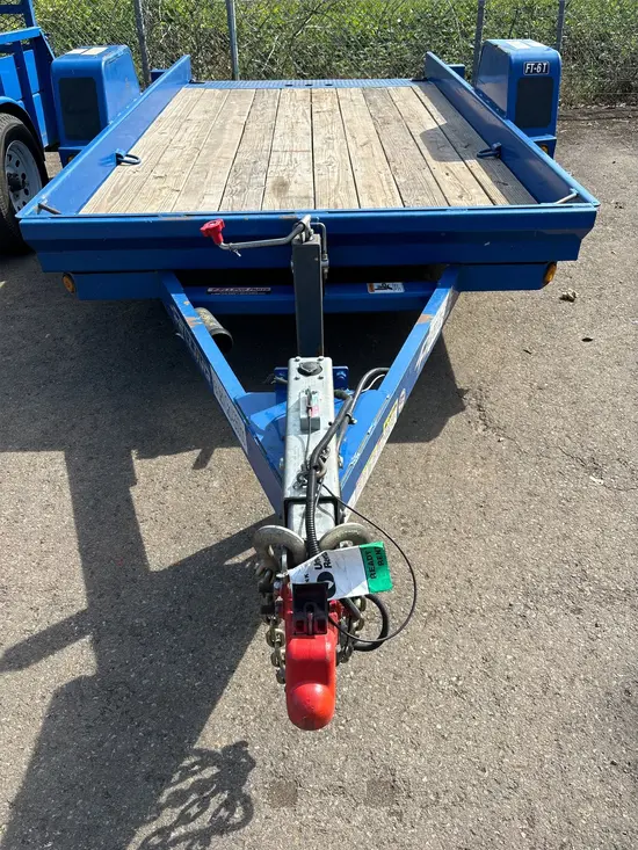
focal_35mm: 26
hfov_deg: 53.1
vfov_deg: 67.3
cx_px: 319
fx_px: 639
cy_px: 425
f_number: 1.6
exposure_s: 1/1178
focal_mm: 5.96
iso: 50
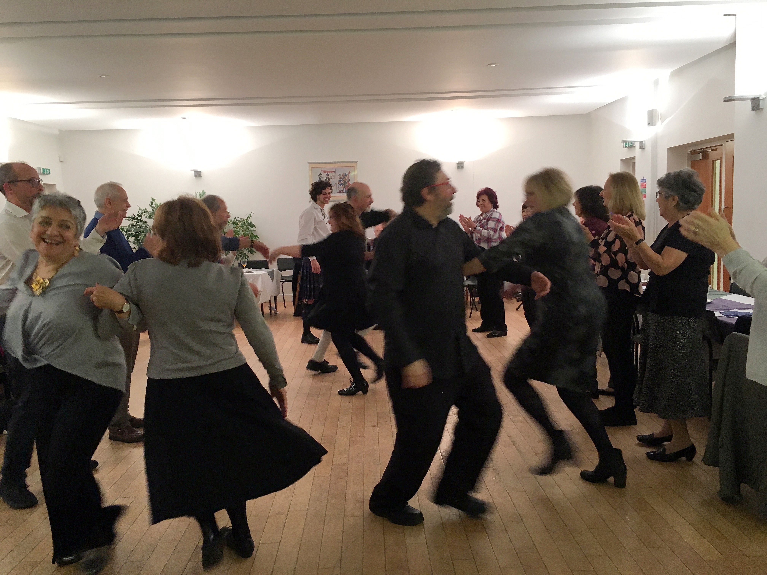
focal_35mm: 29
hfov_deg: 61.7
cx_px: 384
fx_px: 643
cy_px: 288
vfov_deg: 48.2
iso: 100
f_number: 2.2
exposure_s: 1/33
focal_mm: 4.15
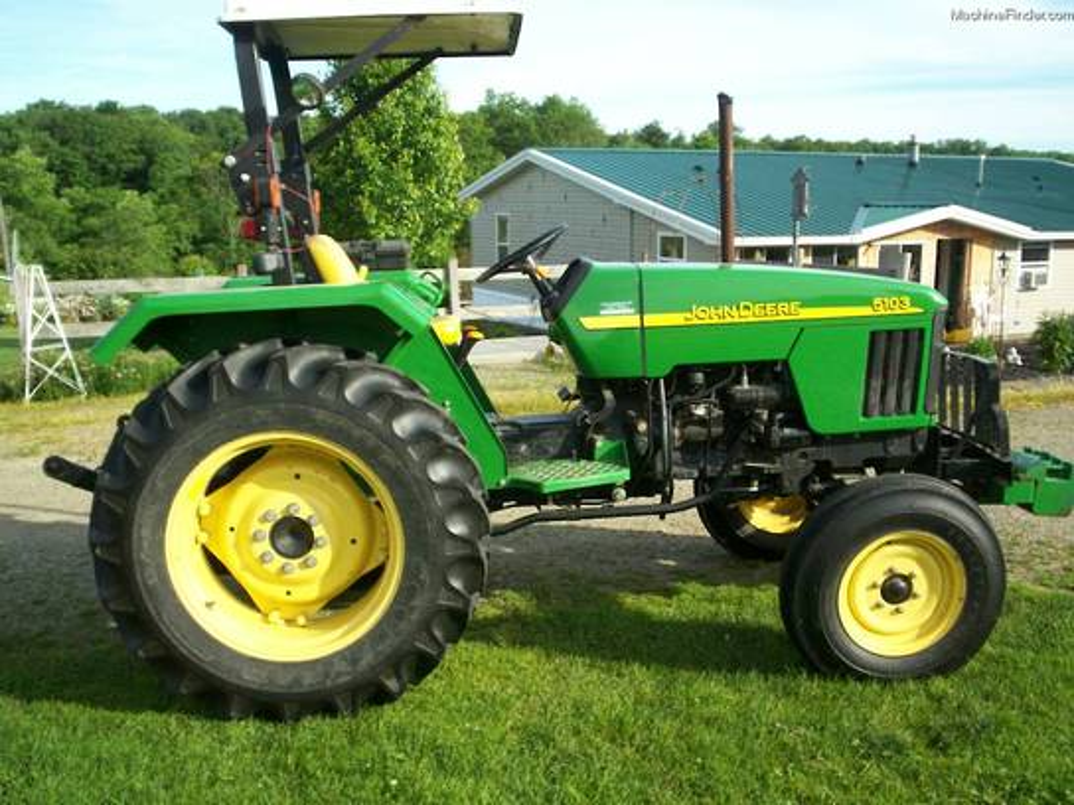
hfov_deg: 51.4
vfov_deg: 39.7
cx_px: 537
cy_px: 402
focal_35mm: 36
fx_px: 1117
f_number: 4.5
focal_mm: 5.9
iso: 100
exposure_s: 1/264
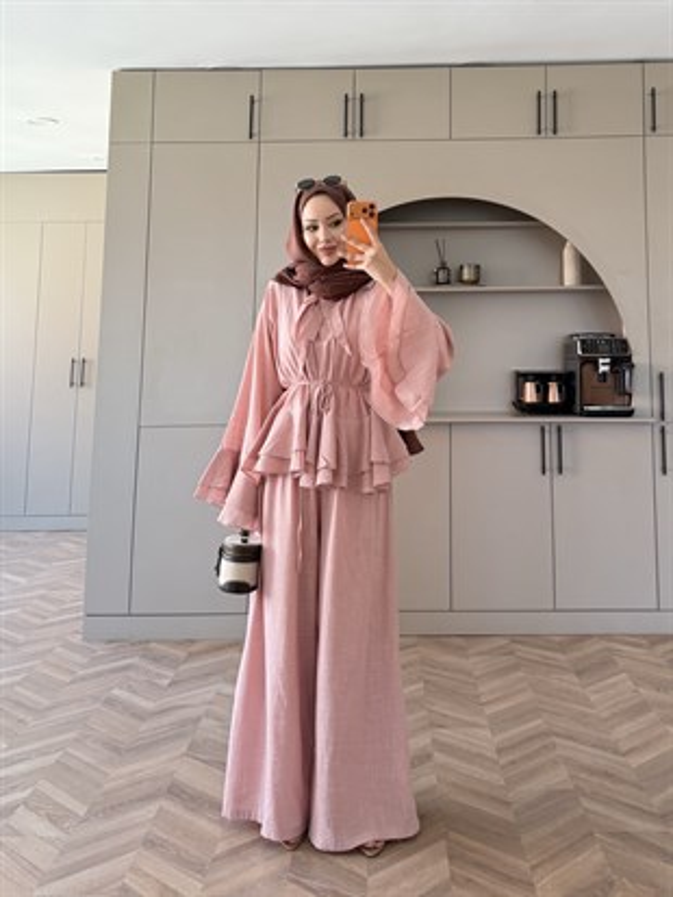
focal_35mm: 24
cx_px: 336
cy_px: 448
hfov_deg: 56.8
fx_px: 622
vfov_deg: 71.6
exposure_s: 1/121
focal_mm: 6.76
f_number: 1.78
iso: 100
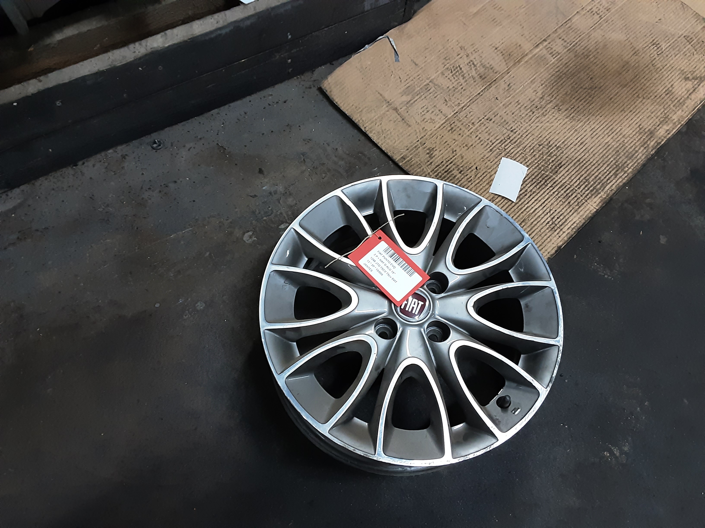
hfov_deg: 65.3
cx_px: 352
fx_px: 550
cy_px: 264
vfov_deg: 51.4
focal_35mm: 27
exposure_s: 1/25
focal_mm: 2.91
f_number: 1.9
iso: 200
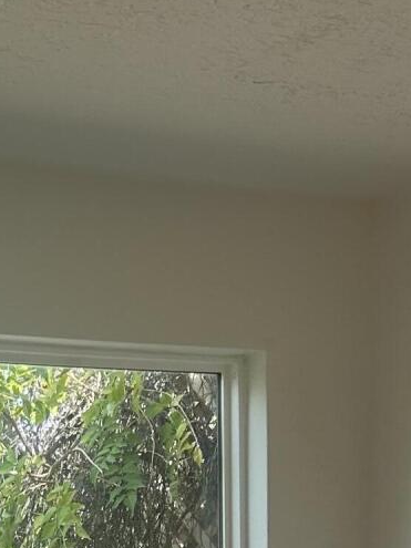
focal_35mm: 105
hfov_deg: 13.8
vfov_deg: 16.5
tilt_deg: -9.1
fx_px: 1663
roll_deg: +1.7
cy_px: 899
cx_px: -50
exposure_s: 1/302
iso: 50
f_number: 1.5
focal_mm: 5.7
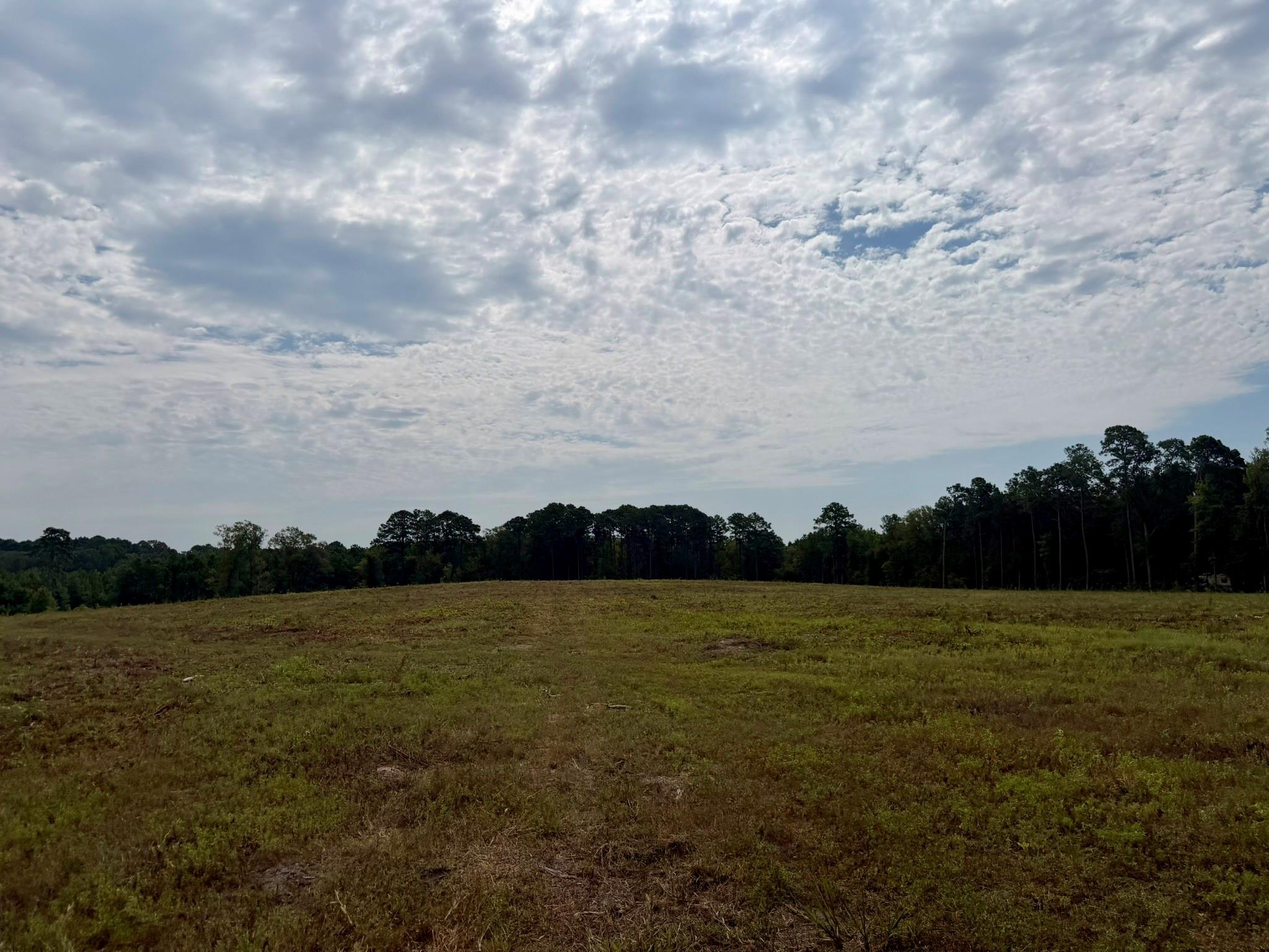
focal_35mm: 24
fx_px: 880
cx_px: 634
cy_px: 476
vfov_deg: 56.8
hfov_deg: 71.6
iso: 100
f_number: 1.78
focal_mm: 6.76
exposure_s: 1/22727
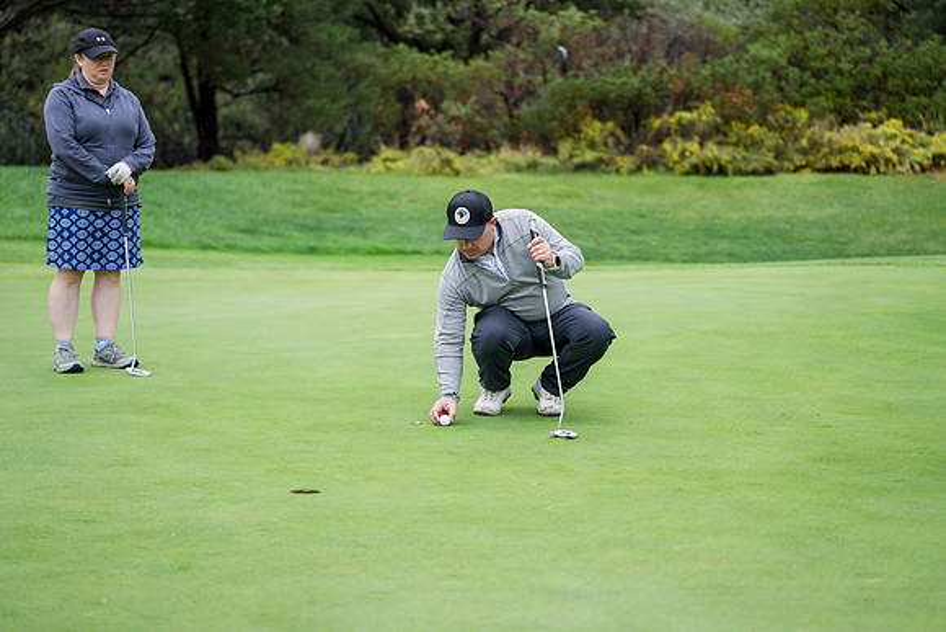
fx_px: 2523
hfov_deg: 21.2
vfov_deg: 14.3
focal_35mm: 96
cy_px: 316
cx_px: 473
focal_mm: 96
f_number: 2.8
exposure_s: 1/1250
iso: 500
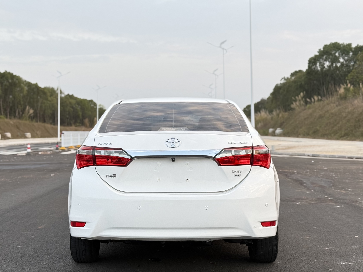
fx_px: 503
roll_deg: +0.9
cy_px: 136
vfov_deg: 30.3
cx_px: 182
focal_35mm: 48
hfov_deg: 39.7
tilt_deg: -0.6
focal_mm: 6.76
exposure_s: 1/127
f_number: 1.78
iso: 64
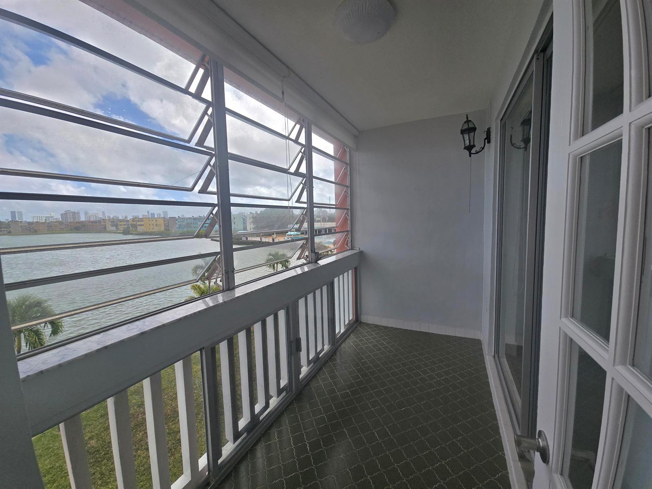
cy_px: 244
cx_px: 326
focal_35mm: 13
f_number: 2.2
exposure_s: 1/2000
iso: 64
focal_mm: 2.2
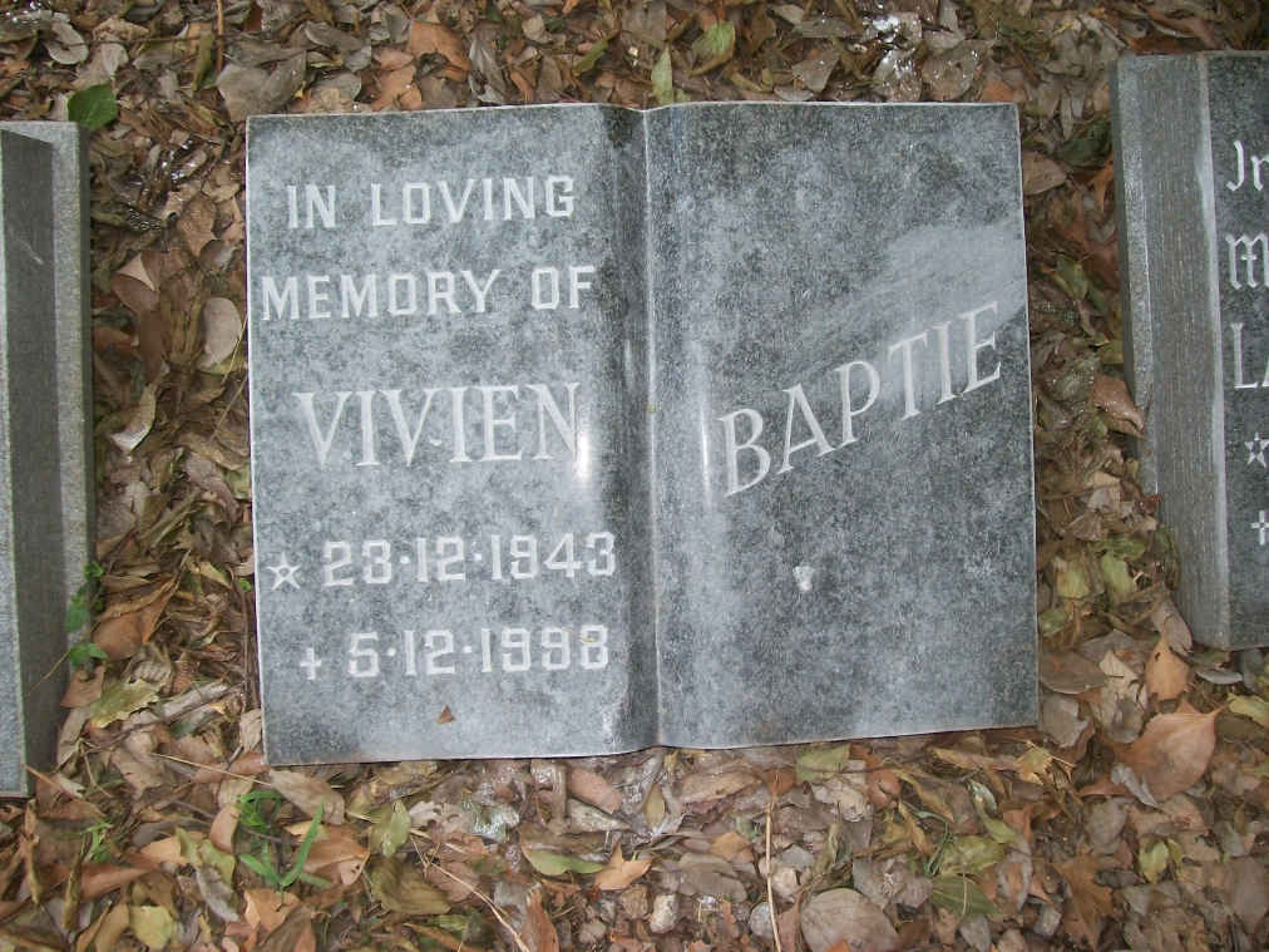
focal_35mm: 36
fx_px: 1320
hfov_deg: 51.4
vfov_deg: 39.7
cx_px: 634
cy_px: 476
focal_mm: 6
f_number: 2.7
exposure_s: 1/400
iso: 80
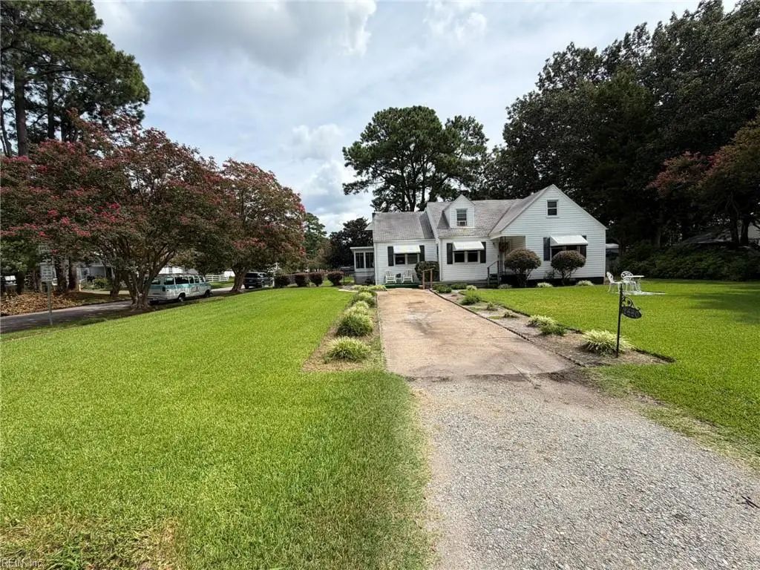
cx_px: 380
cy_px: 285
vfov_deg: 85.7
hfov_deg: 102.1
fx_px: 307
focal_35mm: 14
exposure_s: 1/770
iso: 25
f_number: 2.2
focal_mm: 2.22
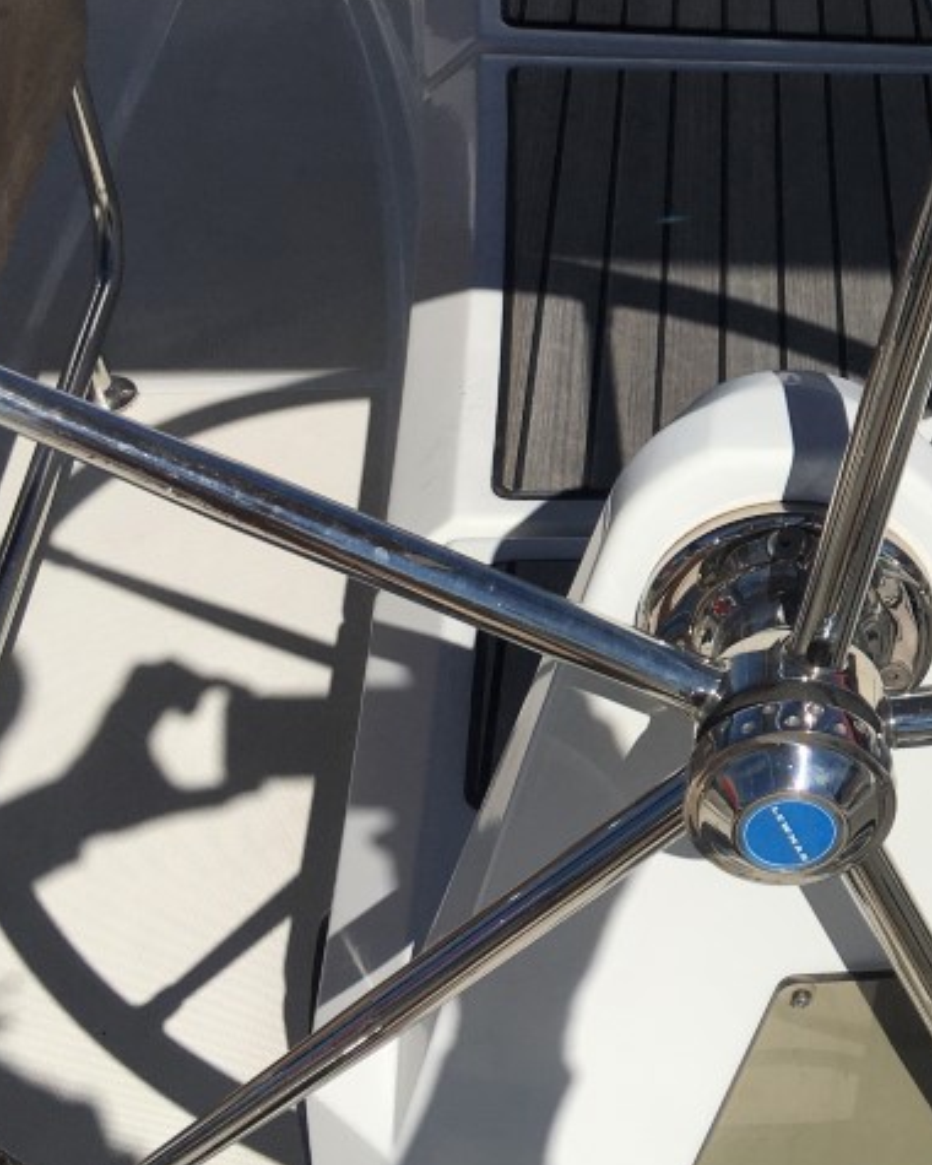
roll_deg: -1.3
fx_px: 2103
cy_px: 417
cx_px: 1067
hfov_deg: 23.2
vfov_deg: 30.8
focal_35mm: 61
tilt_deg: -37.0
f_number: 2.2
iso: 25
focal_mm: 4.15
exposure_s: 1/5917
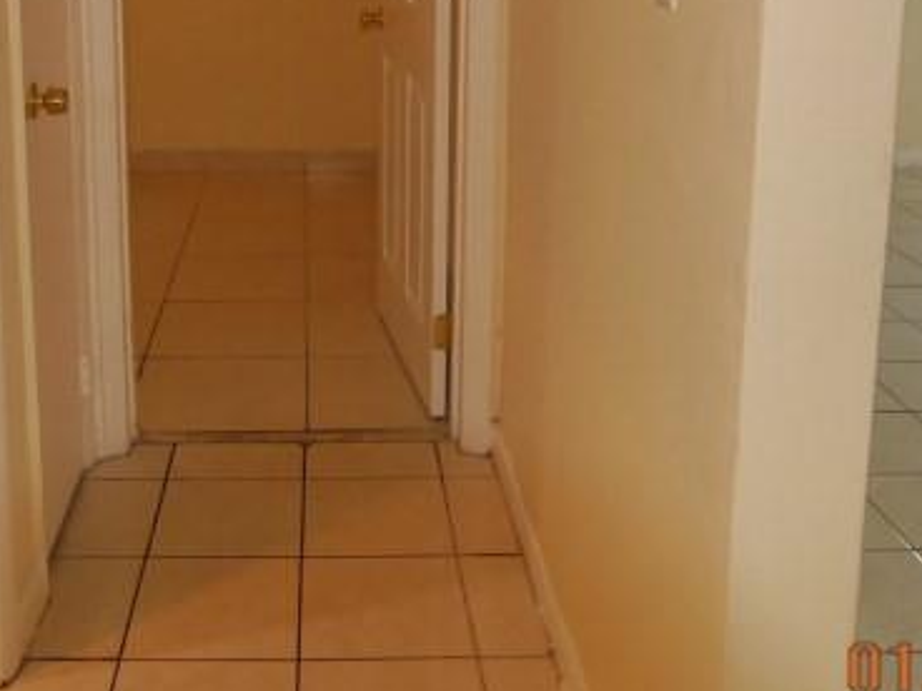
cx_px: 323
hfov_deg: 43.4
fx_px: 1145
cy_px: 48
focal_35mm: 43
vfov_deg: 31.7
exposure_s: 1/125
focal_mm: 9
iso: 800
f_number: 4
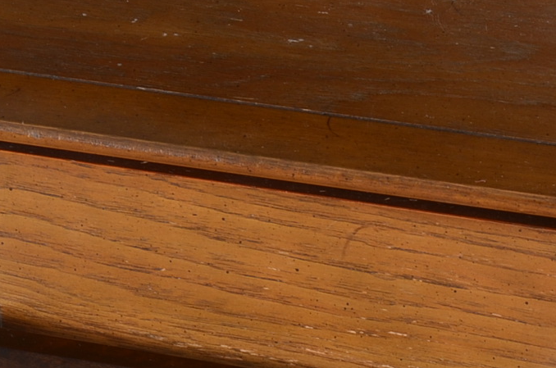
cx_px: 352
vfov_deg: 4.3
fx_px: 4870
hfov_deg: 6.5
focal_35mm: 316
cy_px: 273
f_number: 11
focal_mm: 58
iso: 125
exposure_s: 1/160
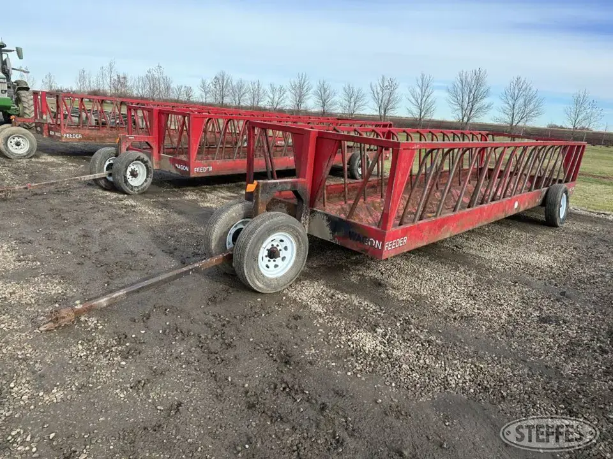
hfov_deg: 71.6
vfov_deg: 56.8
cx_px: 306
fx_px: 425
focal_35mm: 24
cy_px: 230
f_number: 1.78
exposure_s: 1/1812
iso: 80
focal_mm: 6.86
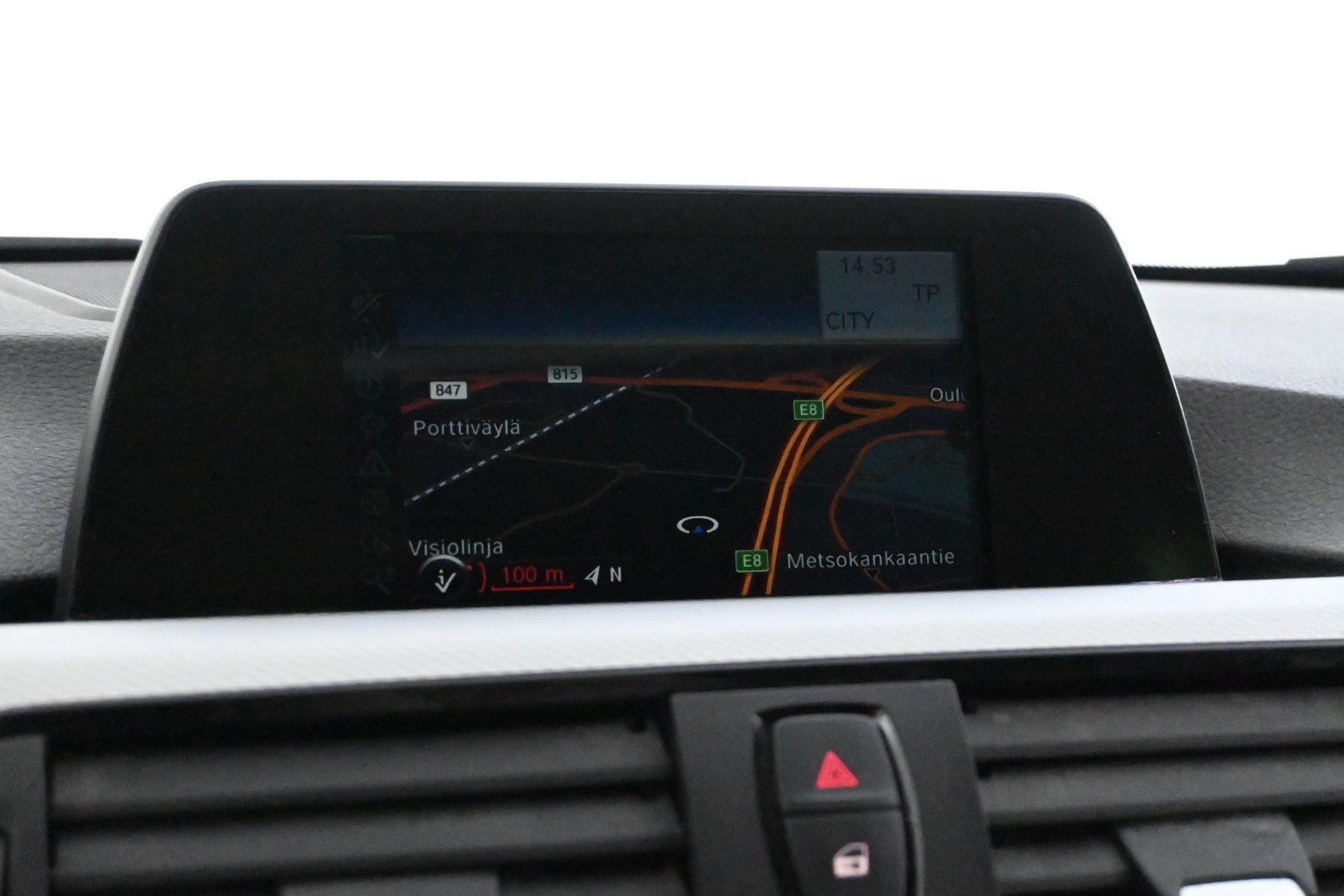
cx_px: 672
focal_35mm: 56
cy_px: 448
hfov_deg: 35.9
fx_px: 2072
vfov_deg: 24.4
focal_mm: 37
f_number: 5.3
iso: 20000
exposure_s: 1/60
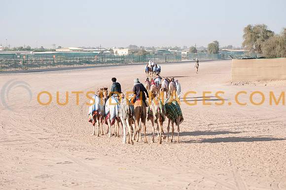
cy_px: 95
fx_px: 1333
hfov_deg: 12.2
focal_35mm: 168
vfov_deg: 8.1
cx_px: 143
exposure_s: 1/2000
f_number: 2.8
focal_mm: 112
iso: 160
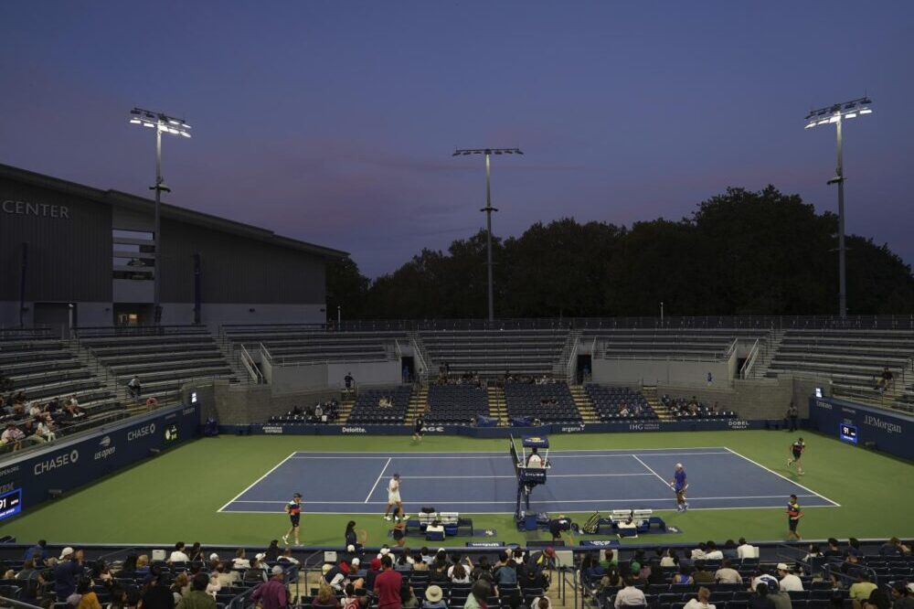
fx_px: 609
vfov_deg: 53.1
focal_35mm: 24
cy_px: 304
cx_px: 457
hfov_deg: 73.8
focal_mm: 24
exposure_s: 1/50
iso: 100
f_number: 3.5
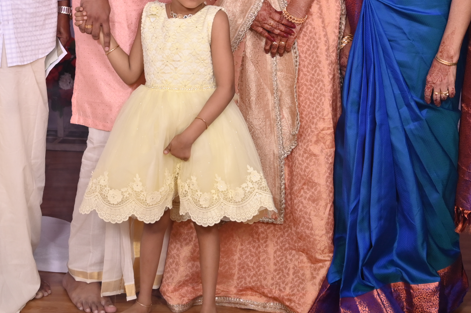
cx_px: 187
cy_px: -14
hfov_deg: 21.2
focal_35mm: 96
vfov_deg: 14.0
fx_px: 1255
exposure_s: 1/200
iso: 400
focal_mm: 38
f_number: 5.6
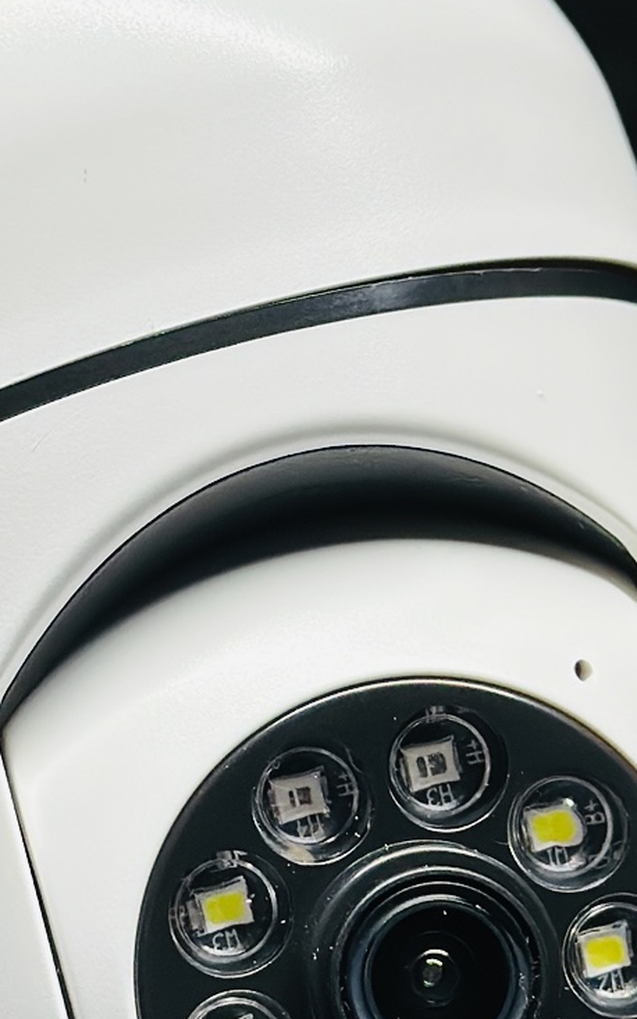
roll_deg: -4.2
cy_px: 475
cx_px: 217
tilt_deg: -5.7
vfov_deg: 14.9
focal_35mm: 140
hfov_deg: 9.4
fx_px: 3889
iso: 100
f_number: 1.78
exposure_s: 1/101
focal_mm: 6.86
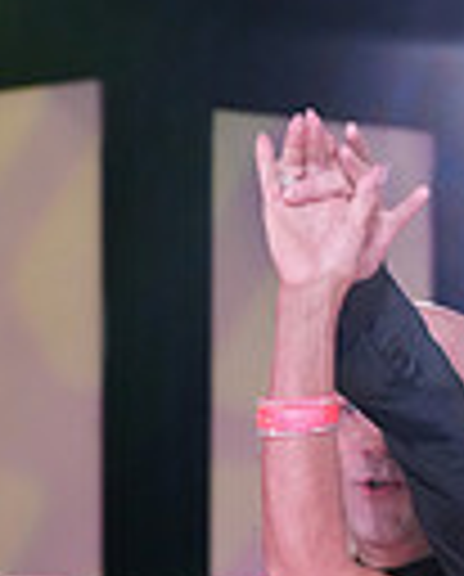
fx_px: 6893
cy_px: 1296
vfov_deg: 4.7
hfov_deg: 3.9
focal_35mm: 403
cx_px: 399
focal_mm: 95
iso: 3200
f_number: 6.3
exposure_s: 1/200
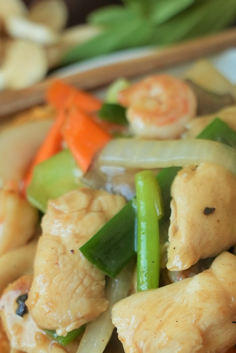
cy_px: 306
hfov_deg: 22.0
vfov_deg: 31.6
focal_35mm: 61
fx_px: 599
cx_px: 191
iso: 800
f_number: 4
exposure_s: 1/200
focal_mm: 29.5
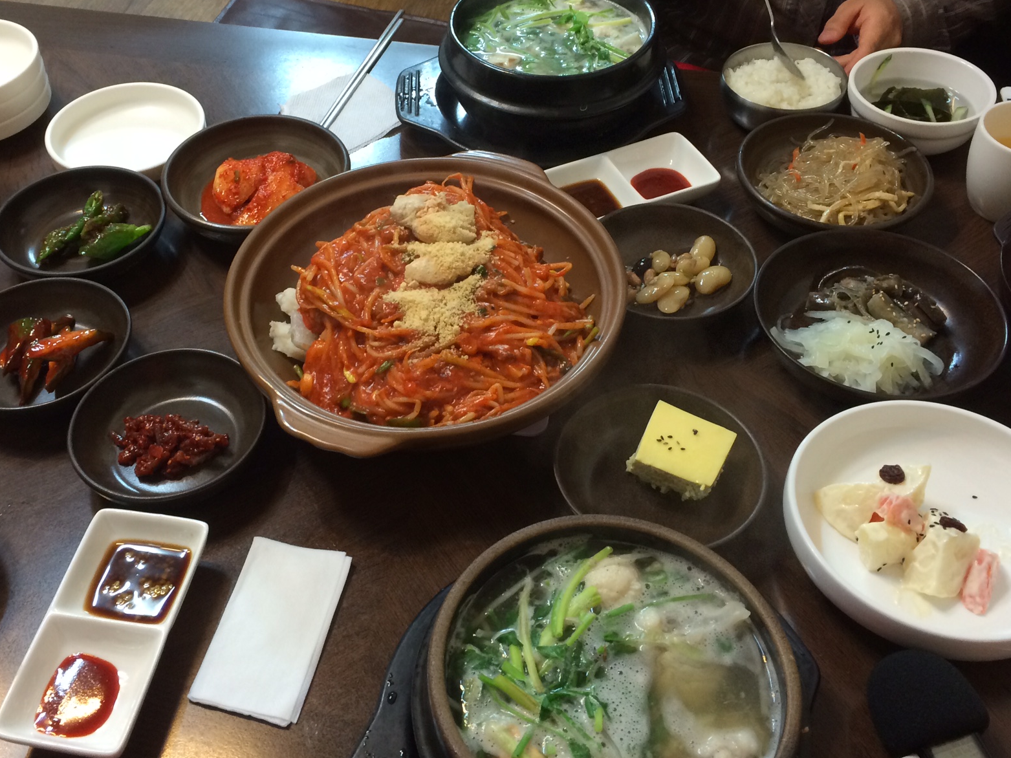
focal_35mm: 38
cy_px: 288
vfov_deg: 37.5
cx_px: 442
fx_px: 1110
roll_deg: +3.9
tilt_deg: -44.5
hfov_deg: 48.9
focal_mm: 4.15
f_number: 2.2
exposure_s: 1/30
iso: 125
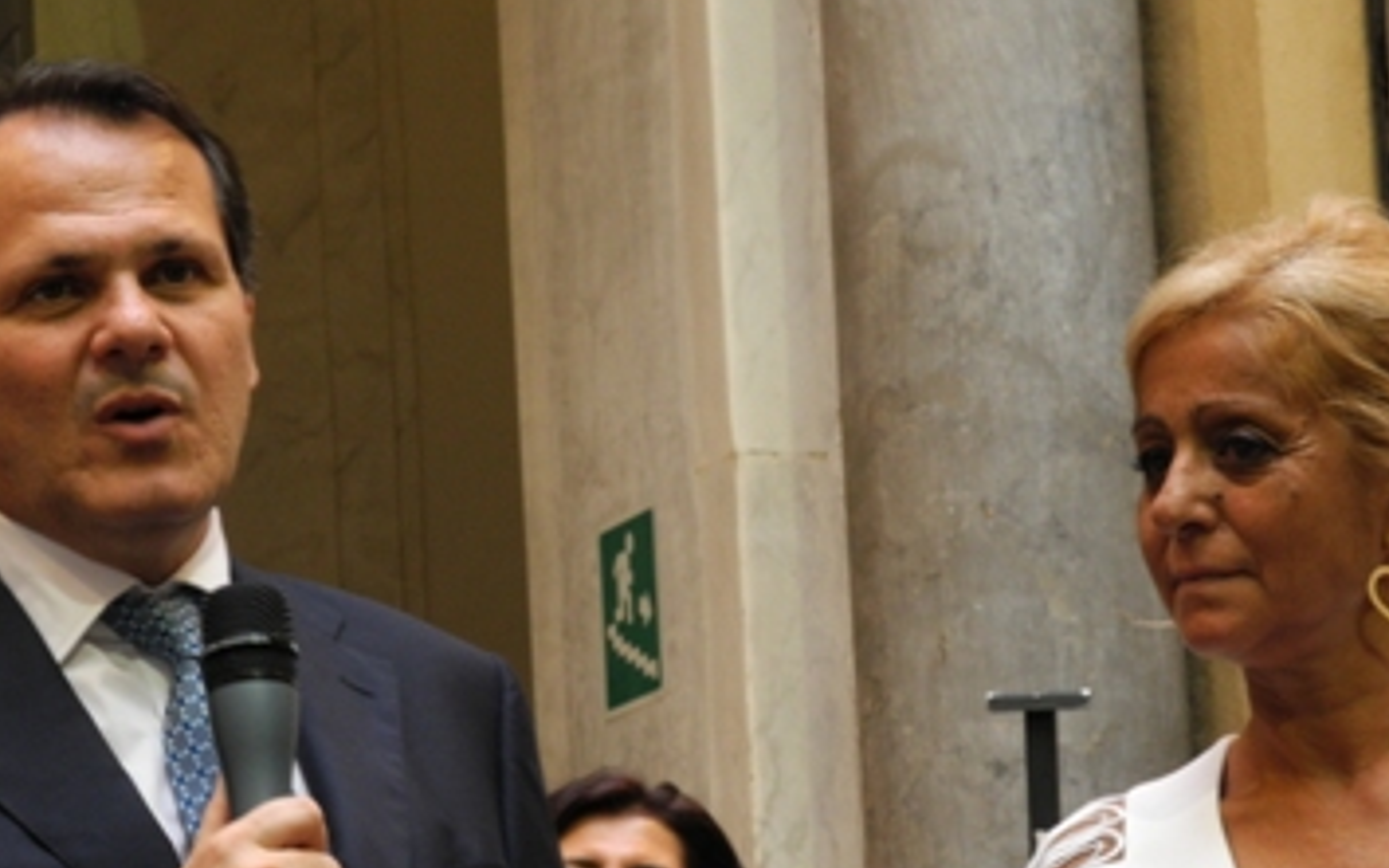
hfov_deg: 11.6
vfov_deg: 7.2
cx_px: 624
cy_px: 628
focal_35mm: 181
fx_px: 6850
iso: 400
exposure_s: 1/22.7
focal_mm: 28.9
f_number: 5
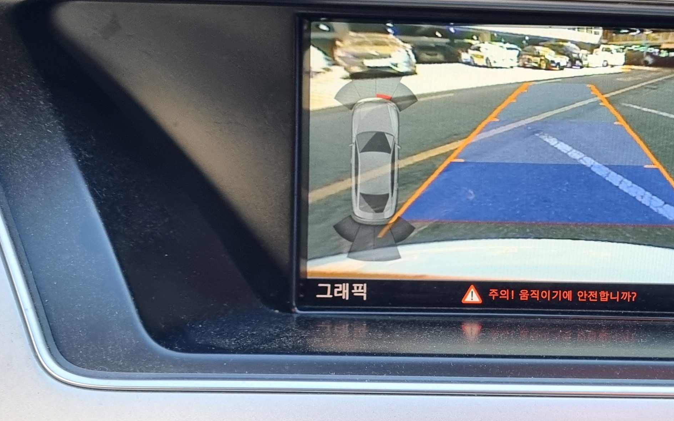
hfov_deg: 32.7
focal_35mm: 59
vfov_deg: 21.9
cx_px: 612
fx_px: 1084
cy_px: 278
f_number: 1.8
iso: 200
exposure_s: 1/120
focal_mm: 5.4
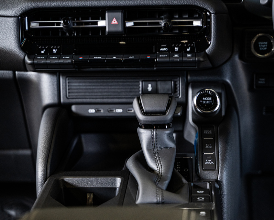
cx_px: 157
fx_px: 689
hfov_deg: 22.5
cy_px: 110
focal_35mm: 85
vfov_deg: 18.1
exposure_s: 1/160
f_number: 3.2
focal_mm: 75
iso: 1600
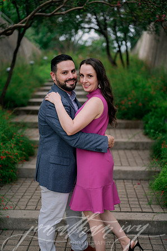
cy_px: 126
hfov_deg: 26.9
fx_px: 349
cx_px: 84
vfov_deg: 39.6
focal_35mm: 50
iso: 80
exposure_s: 1/320
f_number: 2
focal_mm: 50
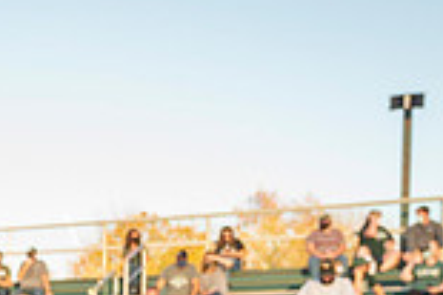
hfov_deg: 20.5
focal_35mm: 90
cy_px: 467
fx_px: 1106
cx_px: -146
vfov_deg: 14.0
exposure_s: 1/3200
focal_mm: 24
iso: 2000
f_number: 4
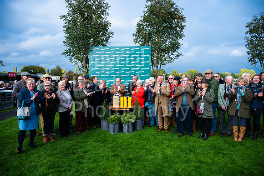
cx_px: 132
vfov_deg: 53.1
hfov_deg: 73.8
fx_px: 176
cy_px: 88
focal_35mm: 24
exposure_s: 1/2500
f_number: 4
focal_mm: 24
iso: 500
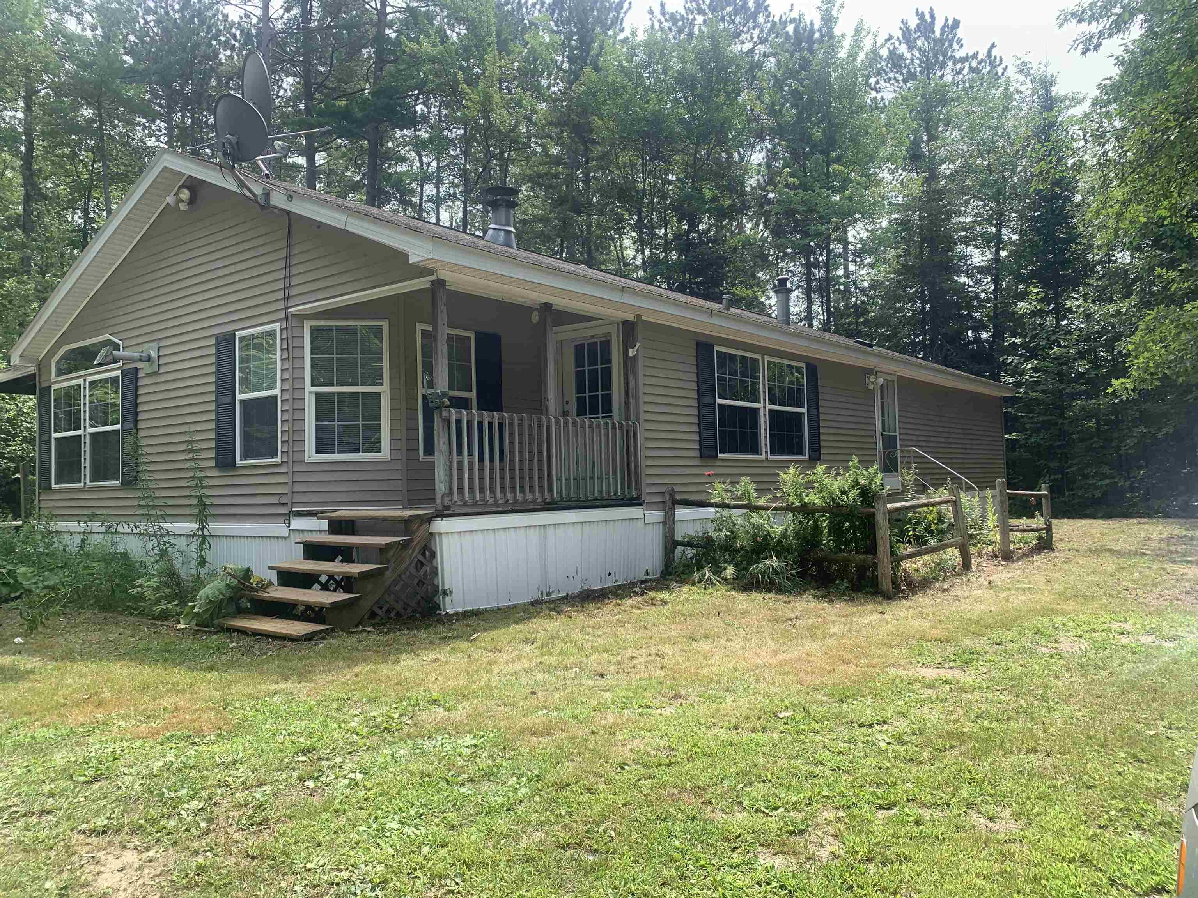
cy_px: 449
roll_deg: +1.7
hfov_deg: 67.3
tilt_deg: +3.2
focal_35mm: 26
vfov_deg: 53.1
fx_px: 900
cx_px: 599
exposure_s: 1/669
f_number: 1.8
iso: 25
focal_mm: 4.25
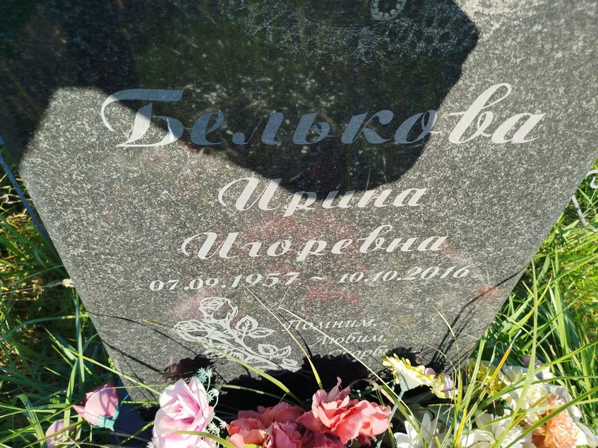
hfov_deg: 71.6
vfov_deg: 56.8
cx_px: 299
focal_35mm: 24
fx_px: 415
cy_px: 224
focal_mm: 5.31
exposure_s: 1/493
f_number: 1.7
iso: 50
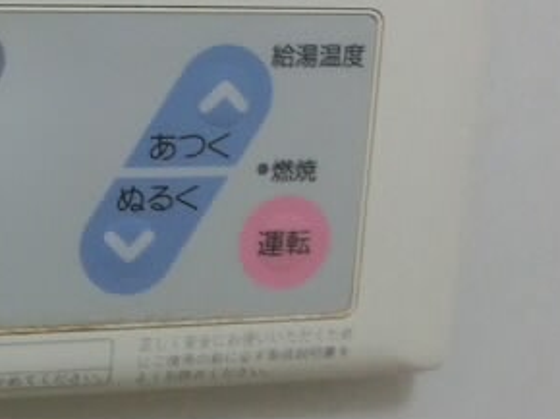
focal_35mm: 60
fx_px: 970
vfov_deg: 24.3
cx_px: -14
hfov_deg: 29.8
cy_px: 169
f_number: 3
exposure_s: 1/50
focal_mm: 4.24
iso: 800
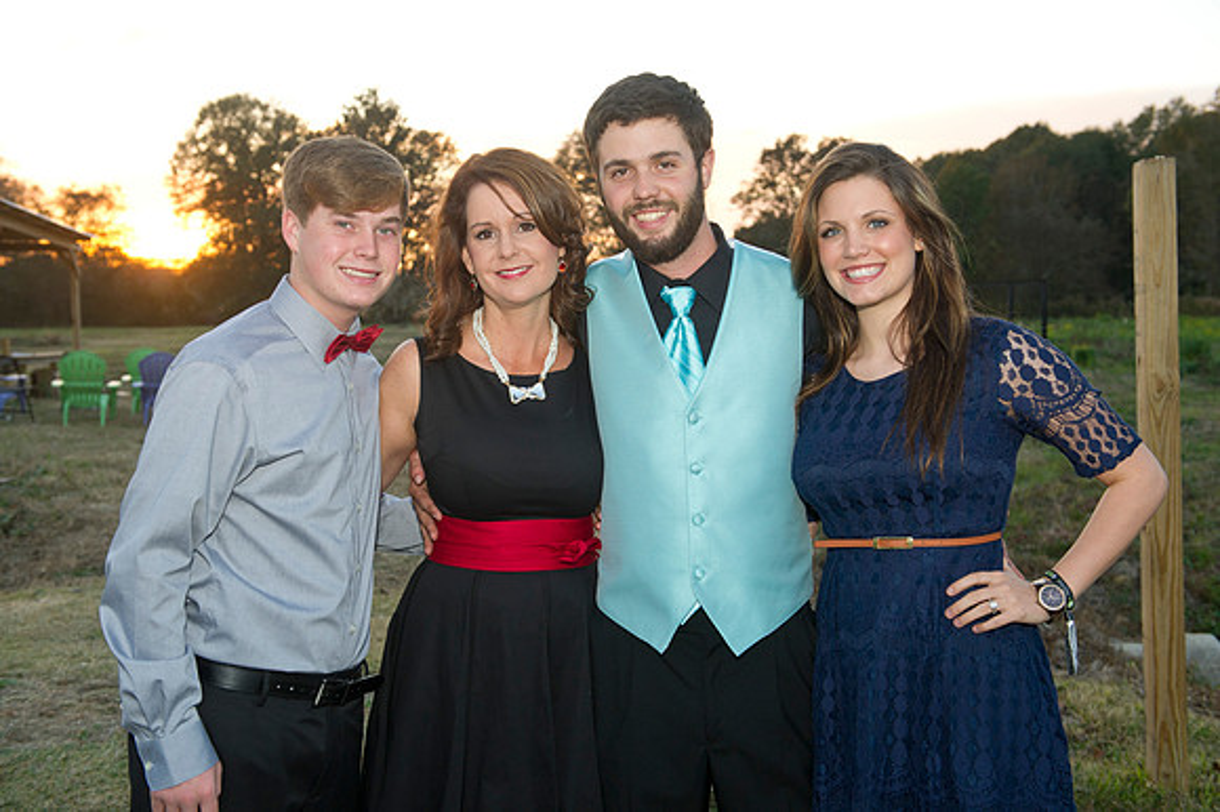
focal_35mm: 42
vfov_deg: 31.9
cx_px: 610
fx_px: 1422
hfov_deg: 46.4
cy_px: 406
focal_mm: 42
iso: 640
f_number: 5
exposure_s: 1/160
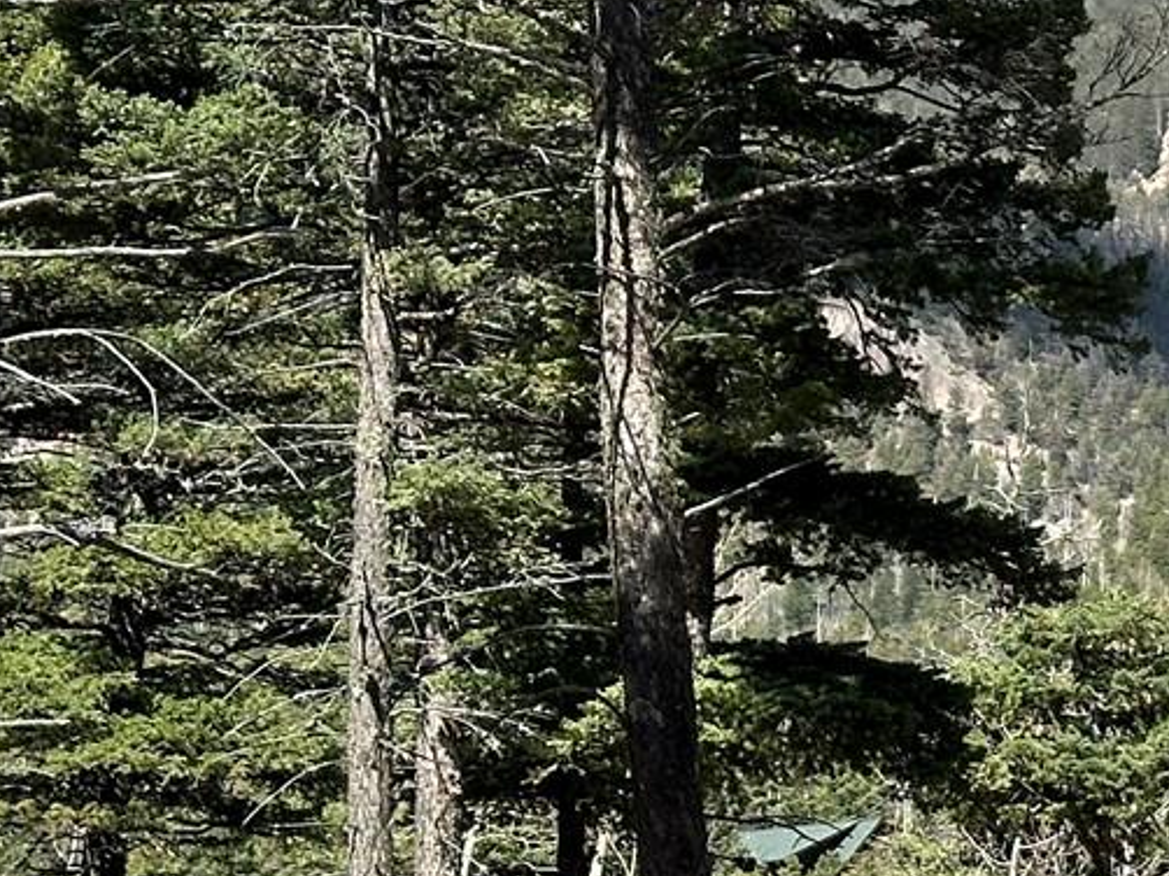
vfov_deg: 9.7
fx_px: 5164
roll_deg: +0.7
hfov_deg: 12.4
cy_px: 147
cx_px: 1656
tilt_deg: +11.7
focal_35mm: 153
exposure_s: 1/2469
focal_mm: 6.86
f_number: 1.78
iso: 64
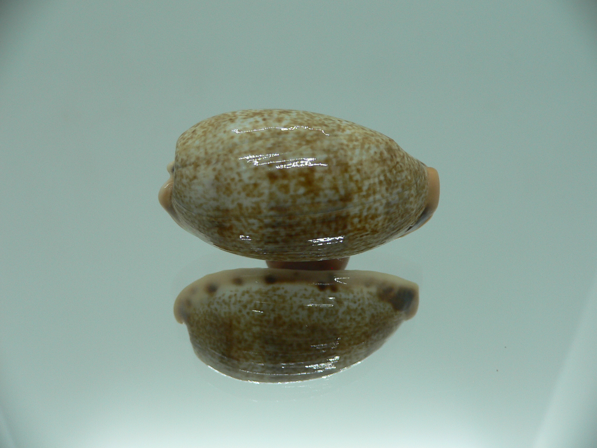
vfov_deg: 40.7
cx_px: 298
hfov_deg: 52.6
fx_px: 604
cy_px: 224
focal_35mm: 35
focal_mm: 4.6
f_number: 2.8
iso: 80
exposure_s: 1/60
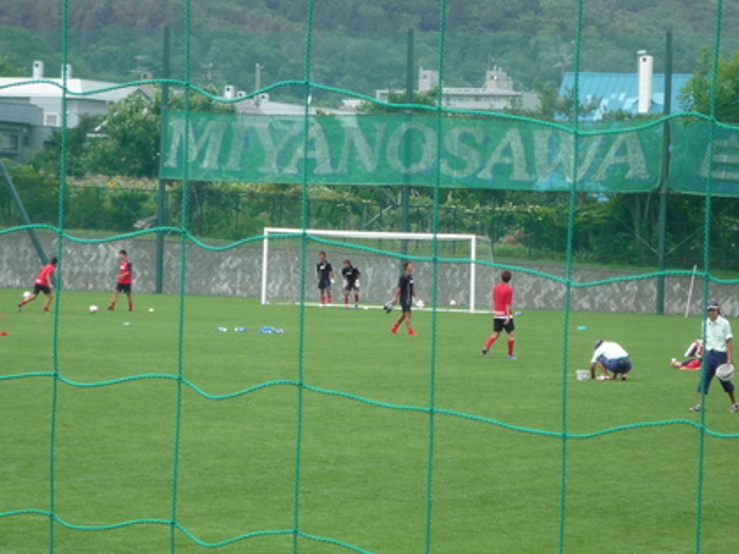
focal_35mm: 180
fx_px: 3843
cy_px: 277
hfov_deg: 11.0
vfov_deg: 8.2
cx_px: 370
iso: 100
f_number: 5.6
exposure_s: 1/200
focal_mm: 17.6
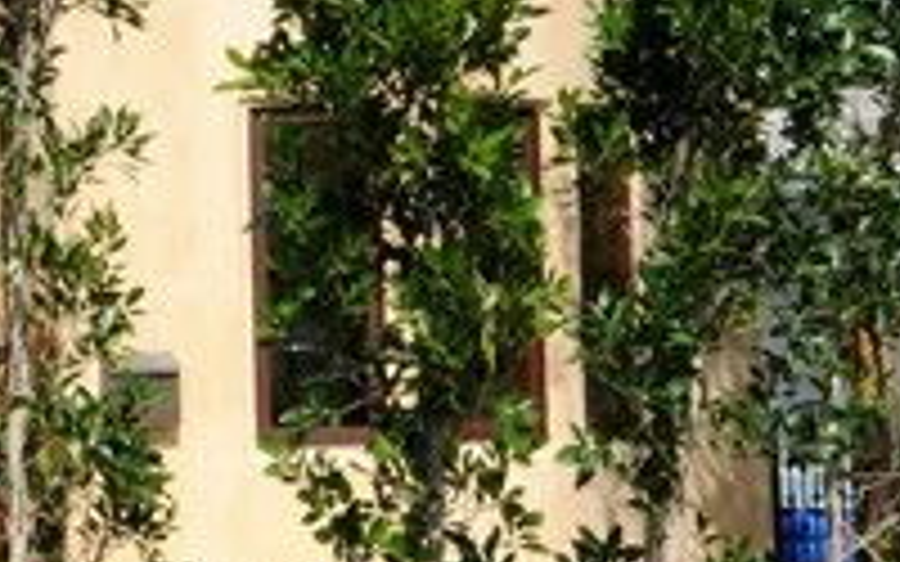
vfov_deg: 14.6
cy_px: 2
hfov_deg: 22.7
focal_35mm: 88
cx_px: 27
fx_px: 2158
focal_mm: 18
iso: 200
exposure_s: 1/60
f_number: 22
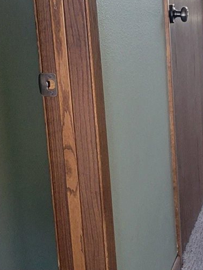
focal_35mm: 119
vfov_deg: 16.5
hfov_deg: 11.7
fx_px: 929
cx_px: 345
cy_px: 157
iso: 200
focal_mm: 5.4
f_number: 1.8
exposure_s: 1/120
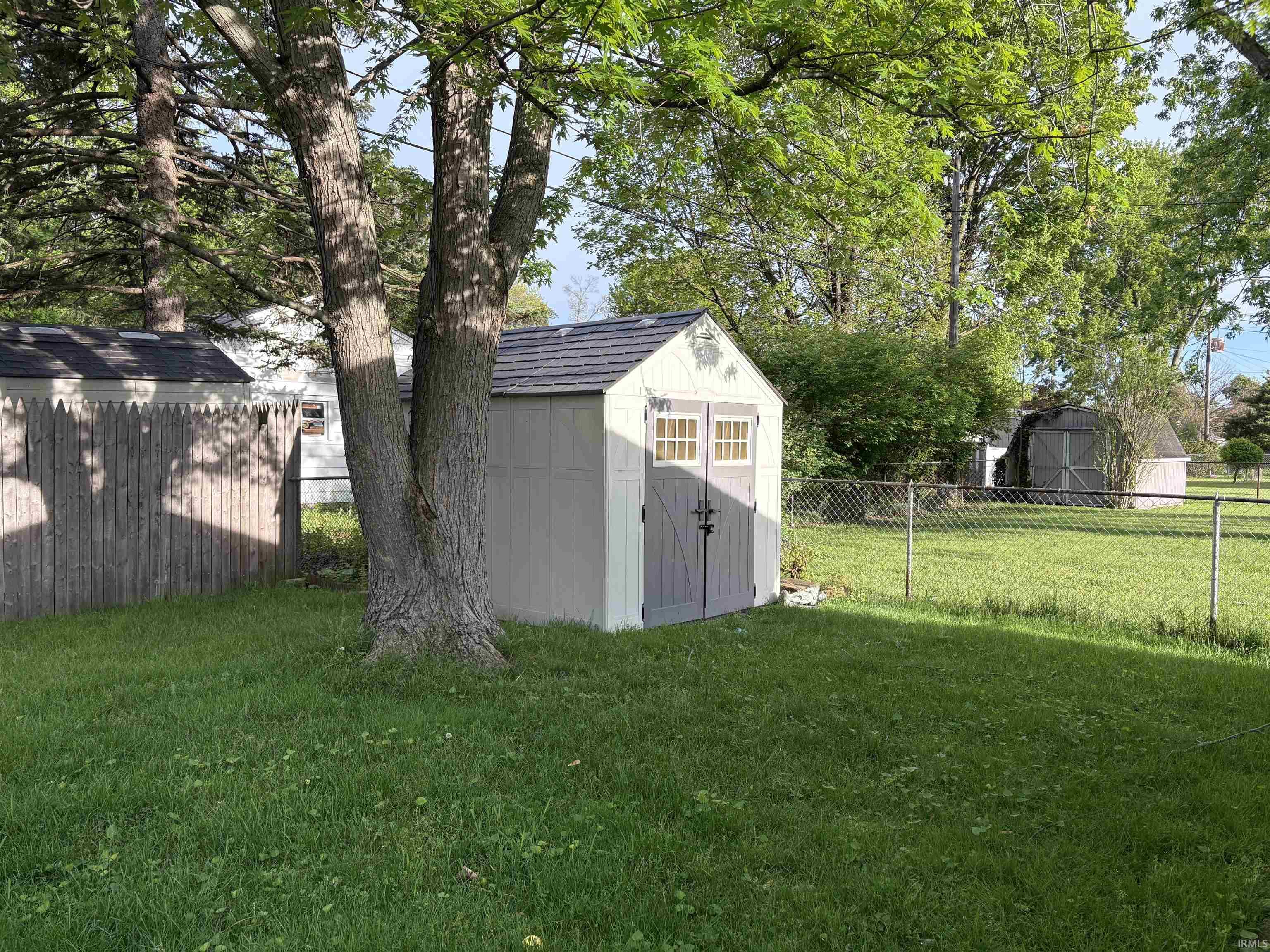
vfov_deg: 53.1
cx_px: 635
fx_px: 954
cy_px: 476
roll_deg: -0.3
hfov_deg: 67.3
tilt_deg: -1.7
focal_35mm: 26
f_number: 1.6
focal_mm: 5.96
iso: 64
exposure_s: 1/687
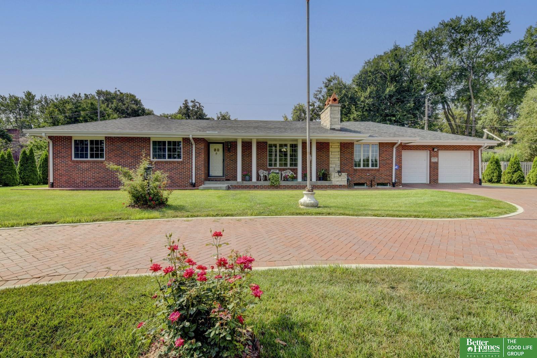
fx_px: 246
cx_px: 268
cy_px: 179
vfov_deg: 72.0
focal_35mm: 16
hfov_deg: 95.0
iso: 400
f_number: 8
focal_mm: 11
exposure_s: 1/400
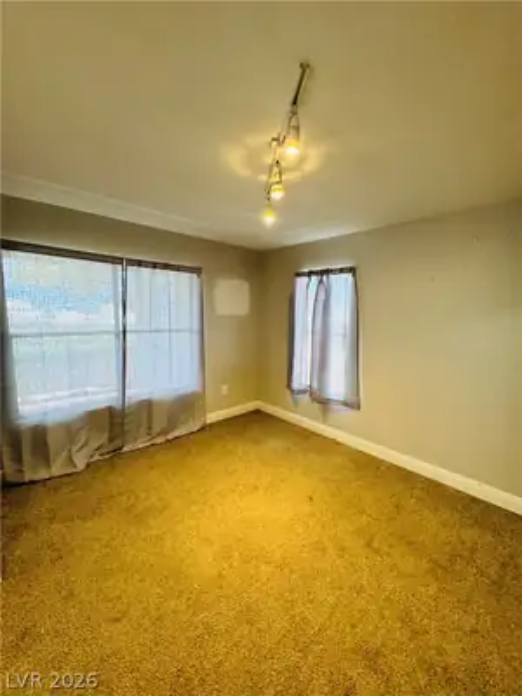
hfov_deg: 85.7
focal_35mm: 14
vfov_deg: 102.1
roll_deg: -2.3
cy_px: 348
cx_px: 261
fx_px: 281
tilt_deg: -9.5
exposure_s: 1/60
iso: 320
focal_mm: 2.22
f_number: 2.2
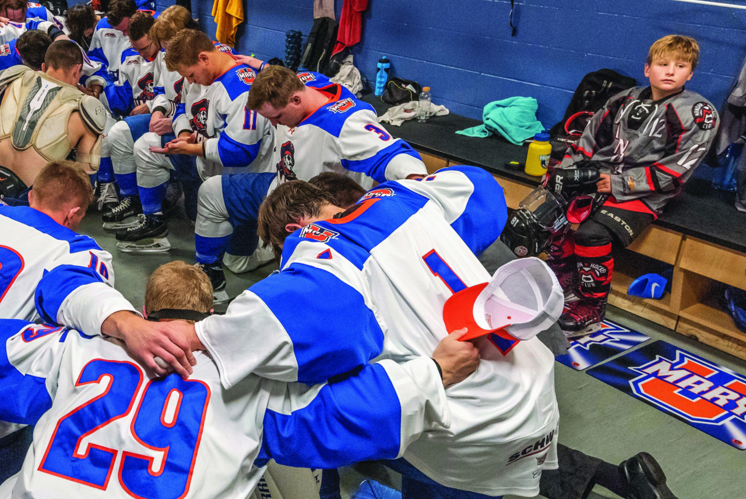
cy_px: 275
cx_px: 150
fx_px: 829
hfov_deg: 46.0
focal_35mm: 40
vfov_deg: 33.4
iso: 3200
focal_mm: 20
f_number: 5
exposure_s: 1/160
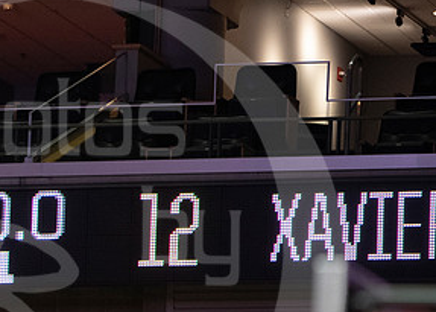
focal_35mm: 505
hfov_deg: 4.0
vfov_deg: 2.9
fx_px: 6253
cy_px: 179
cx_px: -45
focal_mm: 185
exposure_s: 1/800
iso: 2500
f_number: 2.8
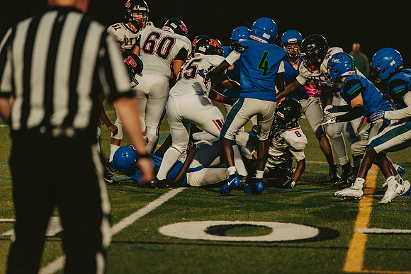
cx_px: 206
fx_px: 2284
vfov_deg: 6.9
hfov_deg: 10.3
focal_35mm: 200
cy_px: 137
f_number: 2.8
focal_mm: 200
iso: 1600
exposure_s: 1/1250
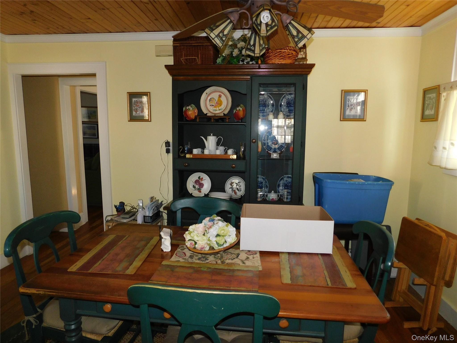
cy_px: 172
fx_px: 304
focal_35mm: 23
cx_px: 228
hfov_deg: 73.9
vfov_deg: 58.9
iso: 200
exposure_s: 1/30
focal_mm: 4
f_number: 3
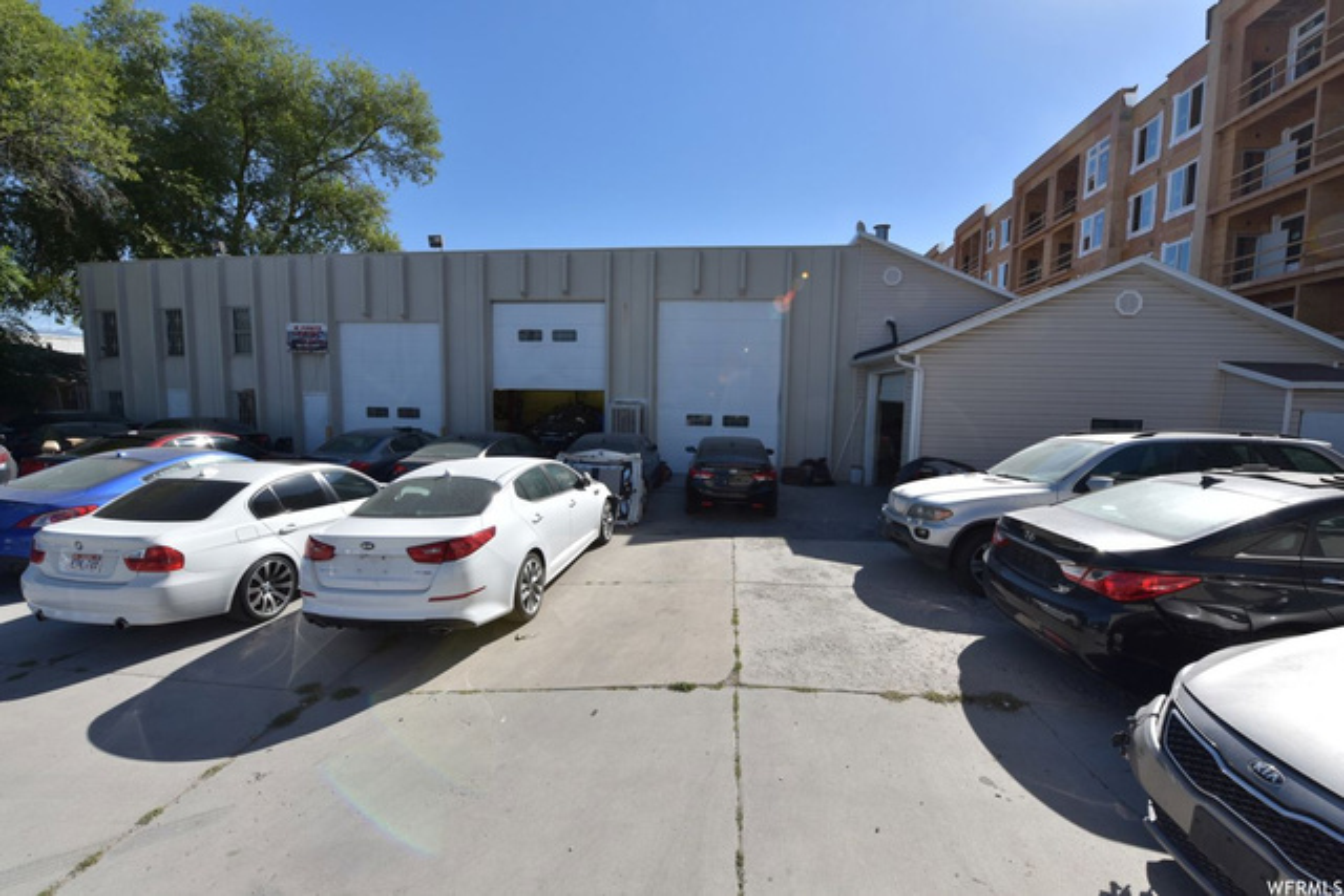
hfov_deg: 104.2
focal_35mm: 14
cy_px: 448
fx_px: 523
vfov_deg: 81.2
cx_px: 672
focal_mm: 14
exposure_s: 1/400
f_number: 10
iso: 200
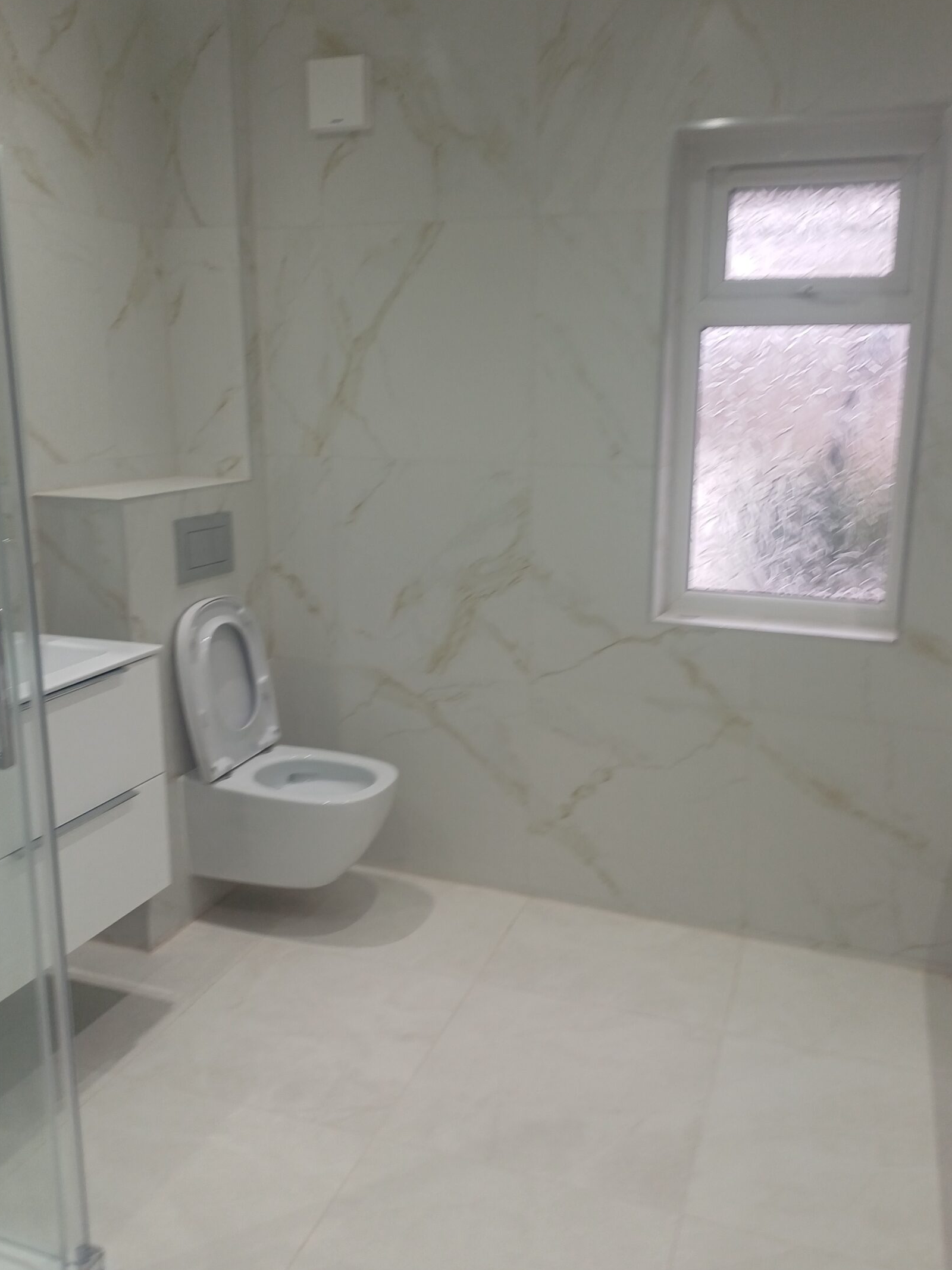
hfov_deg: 46.8
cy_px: 611
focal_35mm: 30
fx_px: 1100
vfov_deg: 59.9
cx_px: 508
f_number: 1.8
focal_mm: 4.65
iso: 64
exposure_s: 1/50
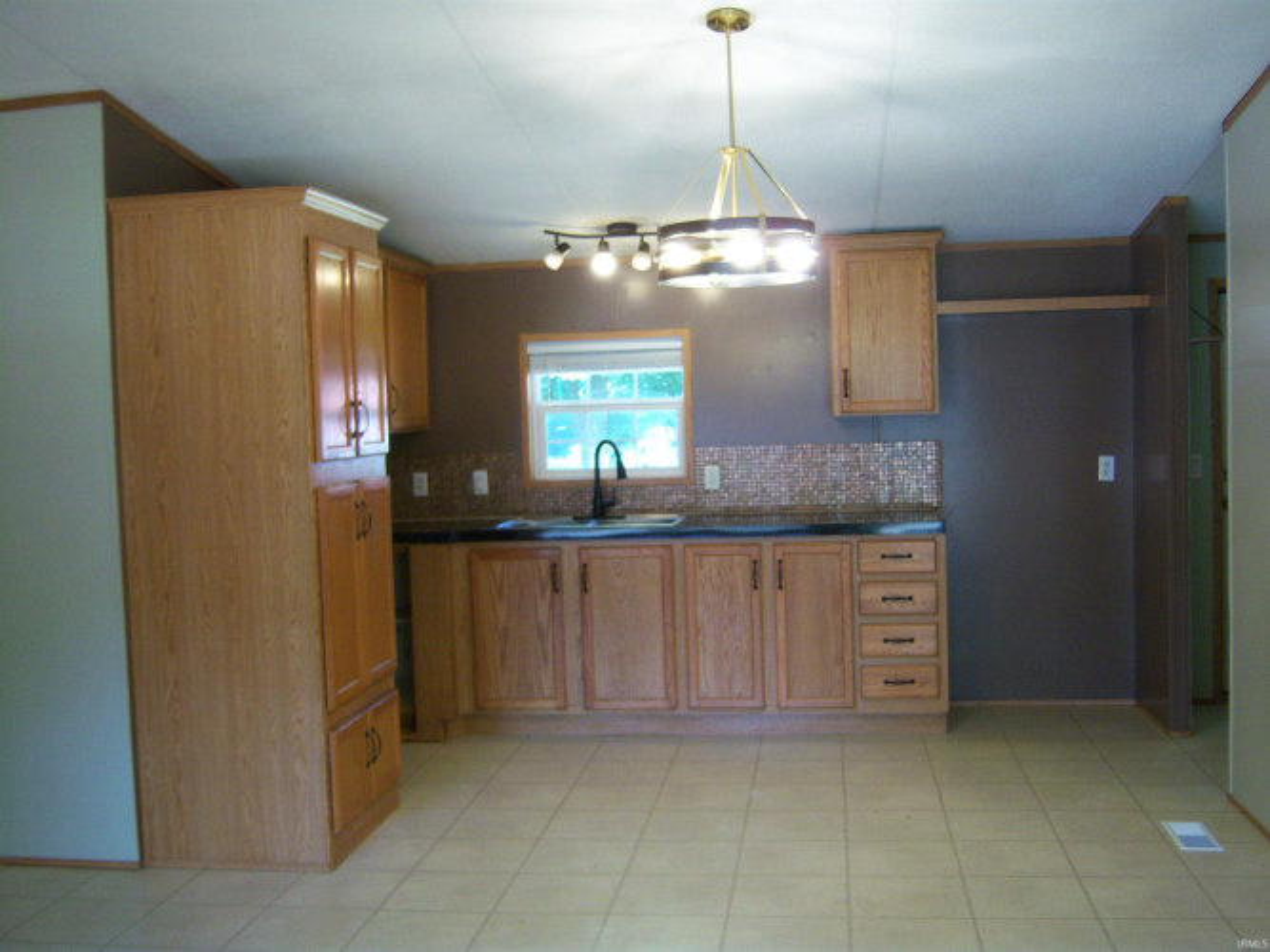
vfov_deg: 39.6
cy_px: 476
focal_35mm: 36
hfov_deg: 51.4
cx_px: 635
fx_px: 1321
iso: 160
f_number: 2.8
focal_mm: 7.5
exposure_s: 1/30
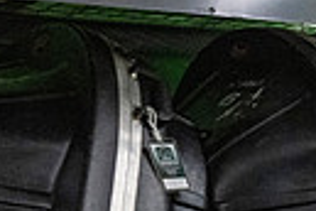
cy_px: 269
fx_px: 948
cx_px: 639
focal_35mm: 108
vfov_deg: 12.3
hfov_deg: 15.2
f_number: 3.2
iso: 5000
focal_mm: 24
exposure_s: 1/500
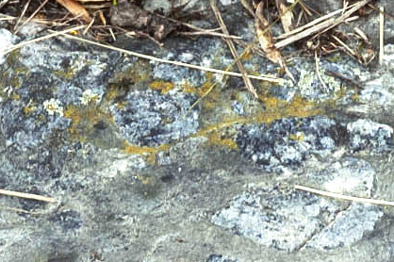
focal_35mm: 432
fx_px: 4724
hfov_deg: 4.7
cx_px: 645
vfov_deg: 3.1
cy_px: 749
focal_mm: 40
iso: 200
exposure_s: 1/160
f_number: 6.3
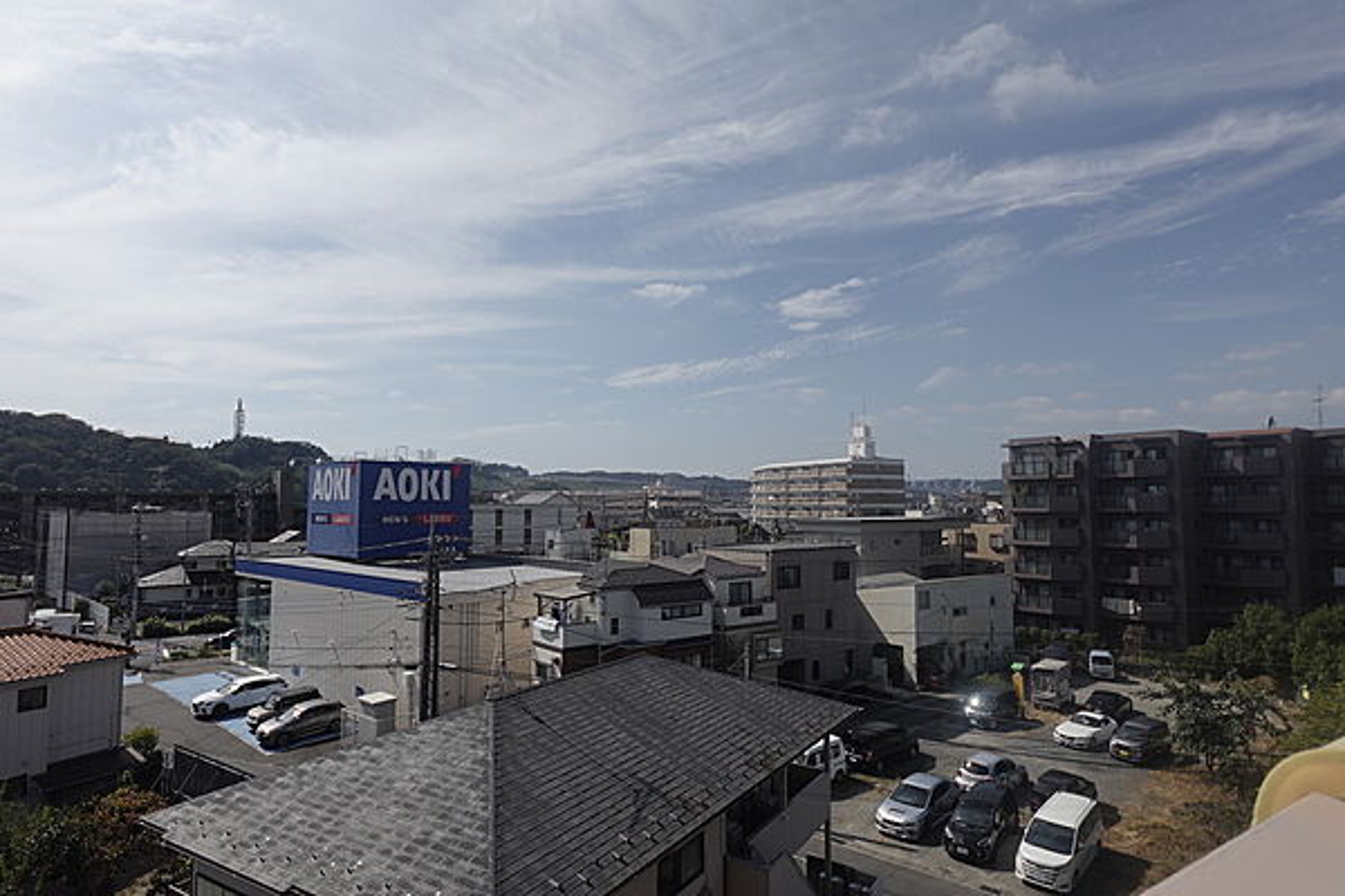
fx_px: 747
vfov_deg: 61.9
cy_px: 448
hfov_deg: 84.0
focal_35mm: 20
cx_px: 672
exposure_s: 1/8000
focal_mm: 7.6
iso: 125
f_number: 2
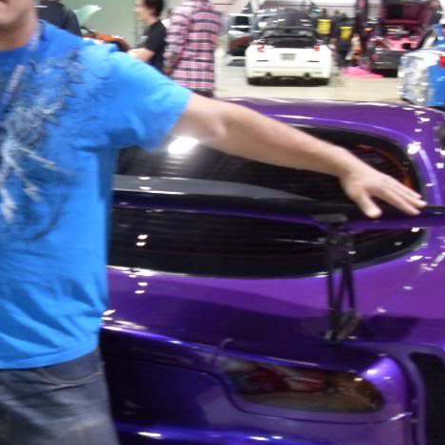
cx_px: 198
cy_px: 234
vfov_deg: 26.1
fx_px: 960
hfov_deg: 26.1
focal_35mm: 66
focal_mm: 6.3
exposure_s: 1/6
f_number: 2.8
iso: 200
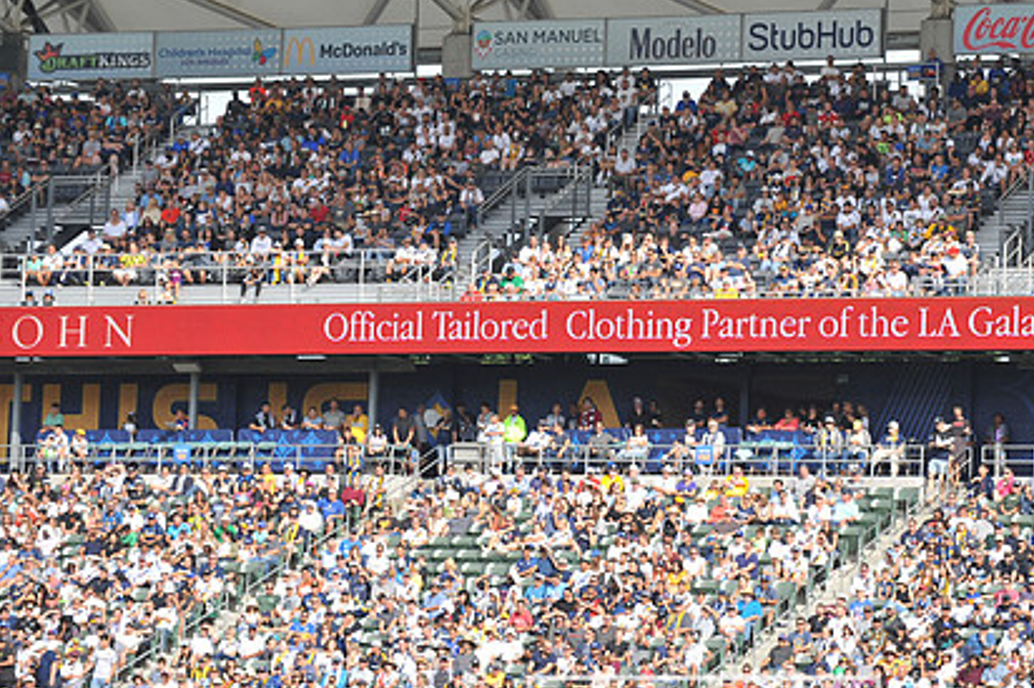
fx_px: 5453
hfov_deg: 10.8
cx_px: 703
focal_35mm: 190
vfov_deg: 7.2
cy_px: 331
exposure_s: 1/1250
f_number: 5.6
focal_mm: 135
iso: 500
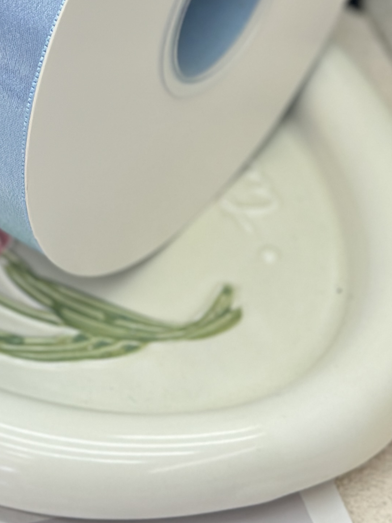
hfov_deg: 10.9
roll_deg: +0.3
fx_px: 2023
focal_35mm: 134
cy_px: -78
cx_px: -64
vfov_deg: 14.3
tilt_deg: -39.4
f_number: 1.78
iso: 80
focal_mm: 6.86
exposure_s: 1/215
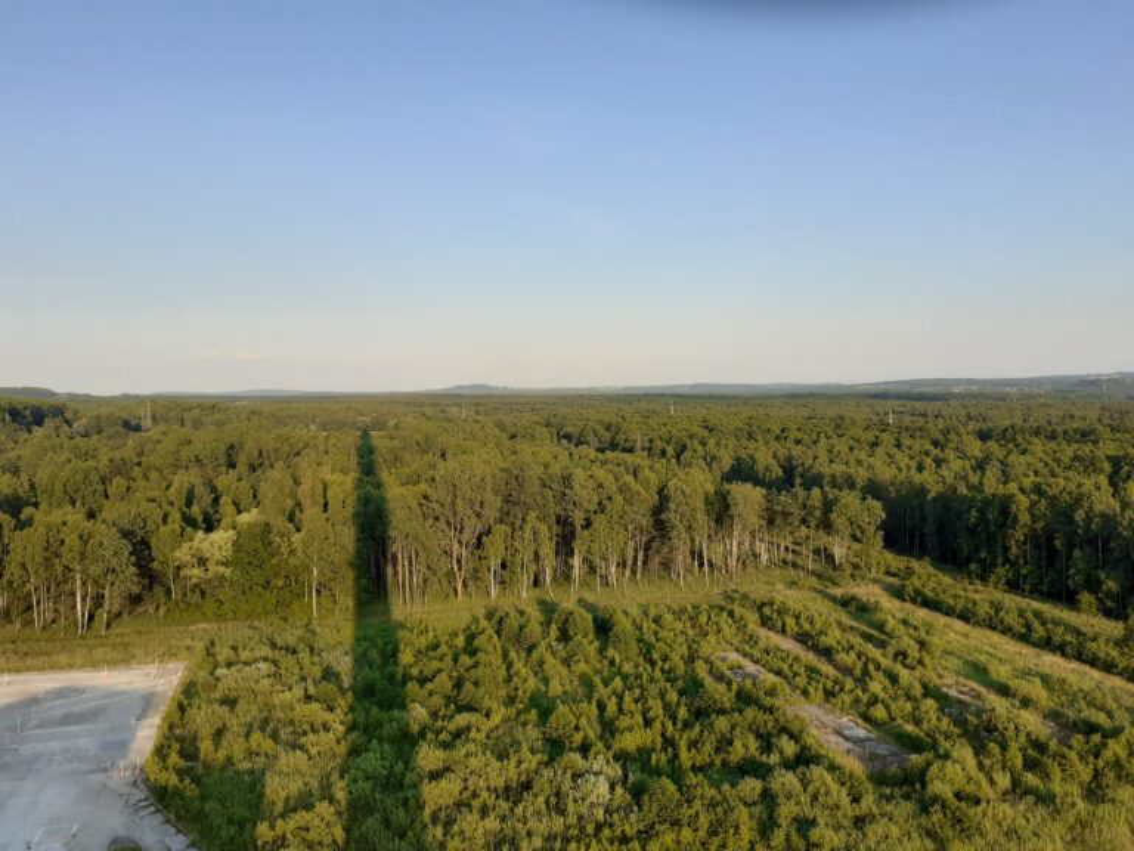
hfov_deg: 65.3
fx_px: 885
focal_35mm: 27
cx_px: 567
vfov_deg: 51.4
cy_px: 426
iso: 40
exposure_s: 1/835
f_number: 1.9
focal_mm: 3.6
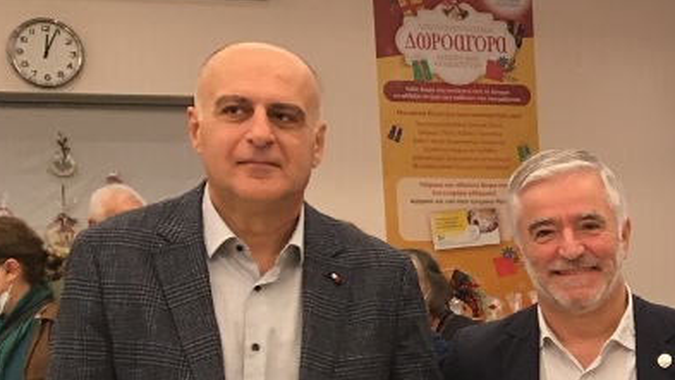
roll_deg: +0.3
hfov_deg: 20.3
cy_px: 462
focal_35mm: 94
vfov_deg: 12.6
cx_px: 927
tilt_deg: -7.7
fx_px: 1682
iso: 50
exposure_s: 1/33
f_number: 2.2
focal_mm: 4.15
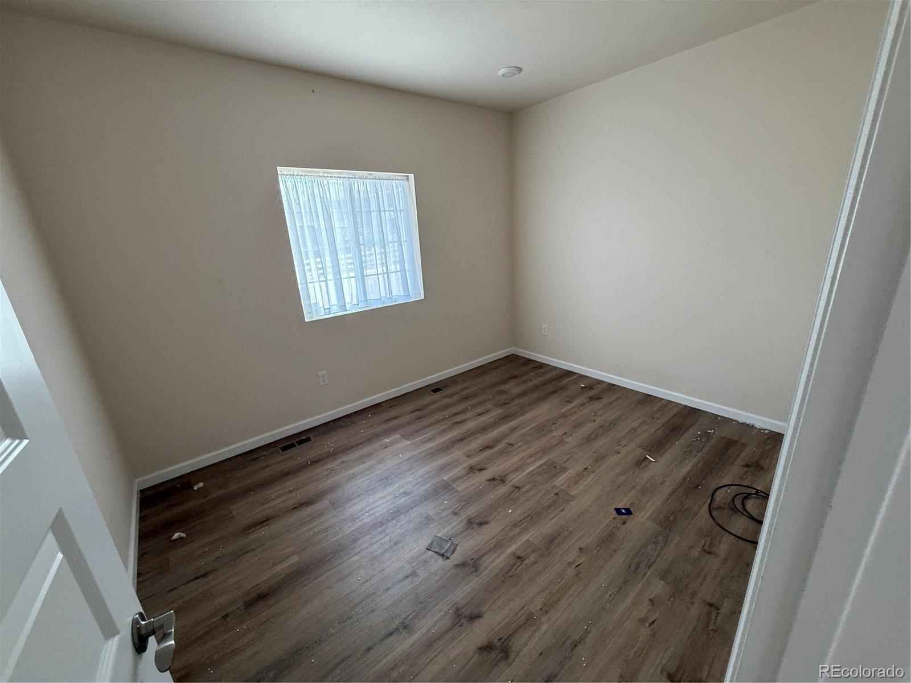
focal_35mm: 14
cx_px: 456
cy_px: 342
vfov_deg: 85.7
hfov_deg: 102.1
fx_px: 368
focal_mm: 2.22
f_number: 2.2
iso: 200
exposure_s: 1/99
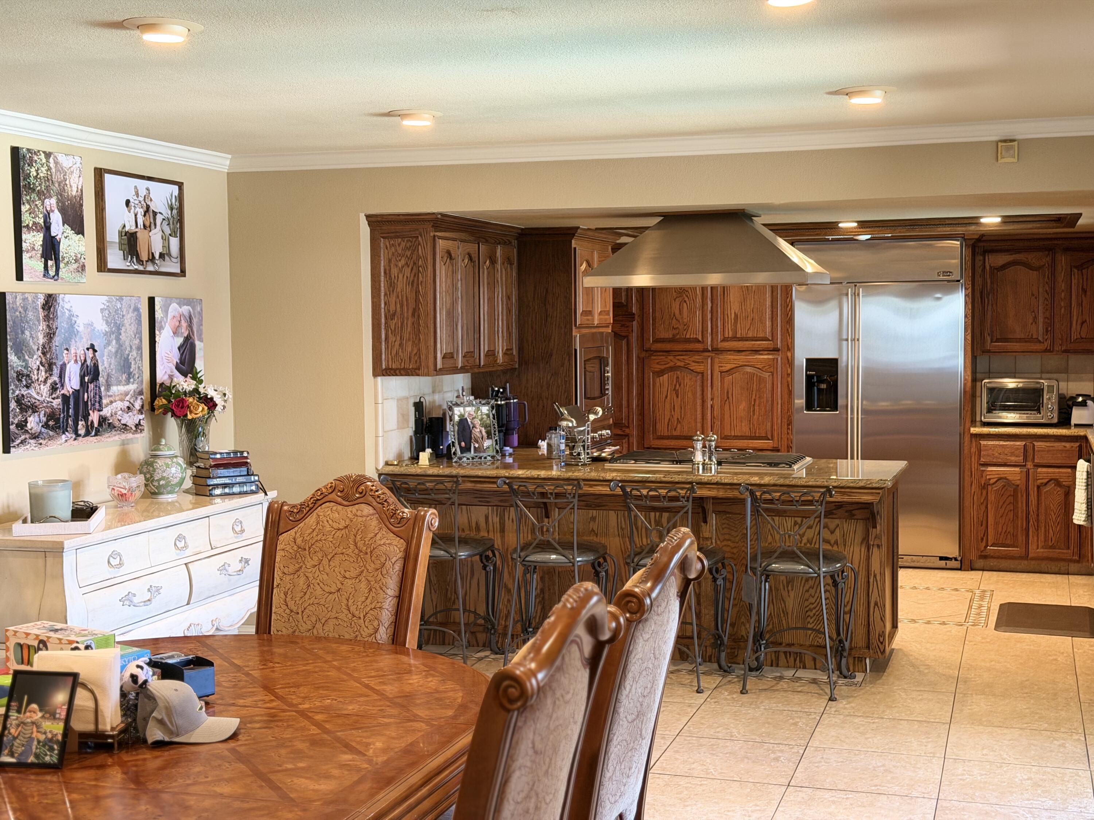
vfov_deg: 30.3
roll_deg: +0.4
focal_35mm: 48
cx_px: 547
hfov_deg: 39.7
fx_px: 1517
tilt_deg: -4.0
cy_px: 410
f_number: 1.78
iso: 200
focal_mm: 6.76
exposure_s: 1/40
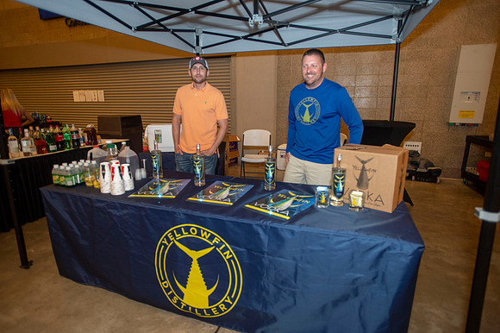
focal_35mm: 20
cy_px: 166
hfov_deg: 84.0
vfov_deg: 61.9
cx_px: 250
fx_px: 278
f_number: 2.8
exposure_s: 1/100
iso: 1600
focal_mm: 20
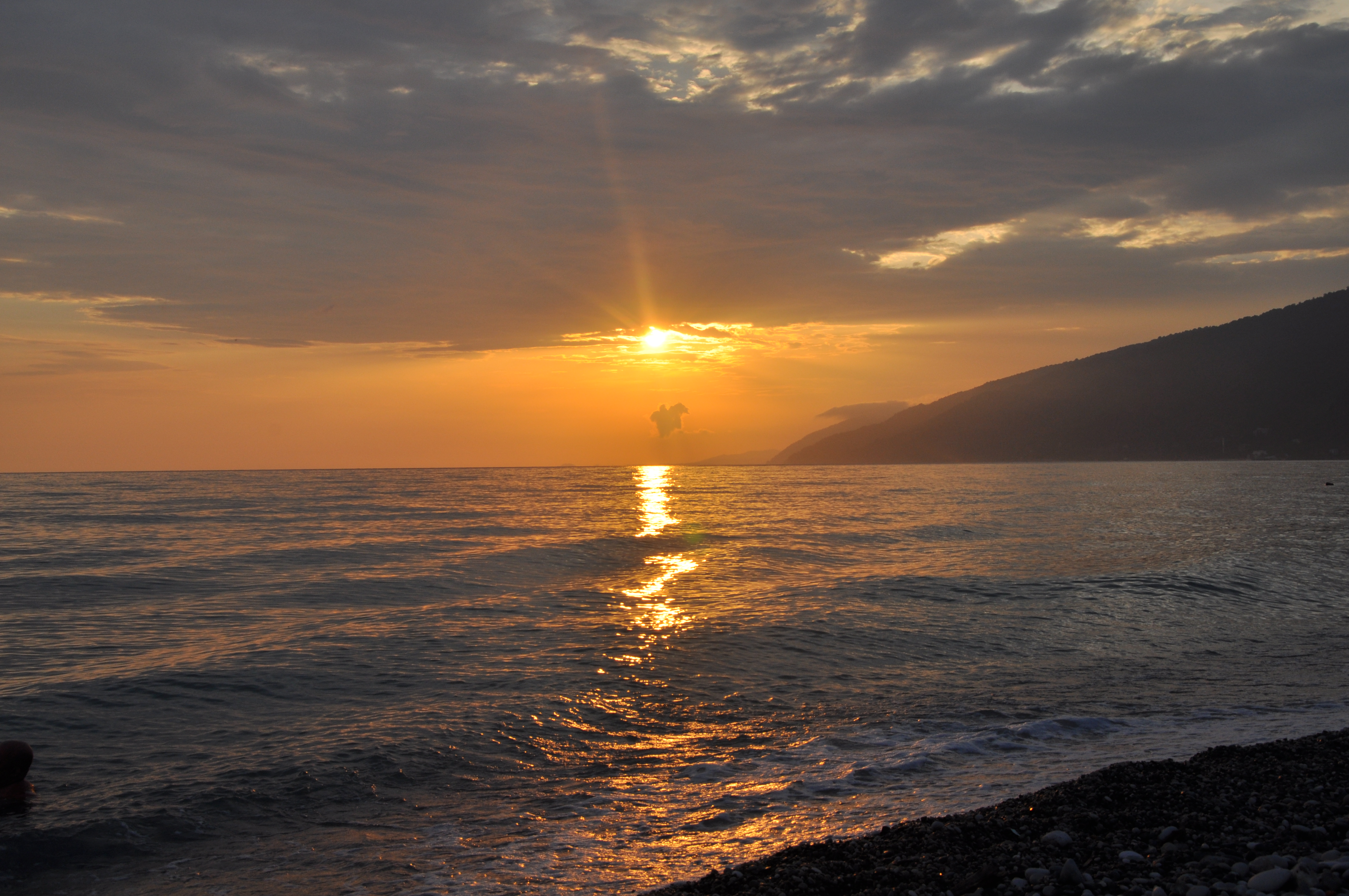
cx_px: 674
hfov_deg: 41.2
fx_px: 1796
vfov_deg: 28.0
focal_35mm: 48
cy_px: 448
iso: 200
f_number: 14
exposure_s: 1/200
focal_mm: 32
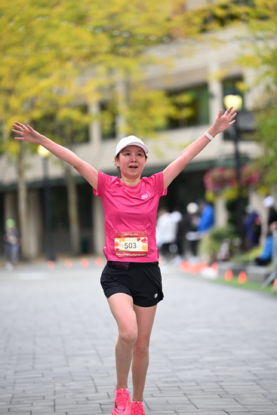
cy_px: 208
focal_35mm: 175
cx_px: 138
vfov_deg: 11.7
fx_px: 2018
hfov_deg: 7.9
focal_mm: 175
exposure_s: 1/2000
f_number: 2.8
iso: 640
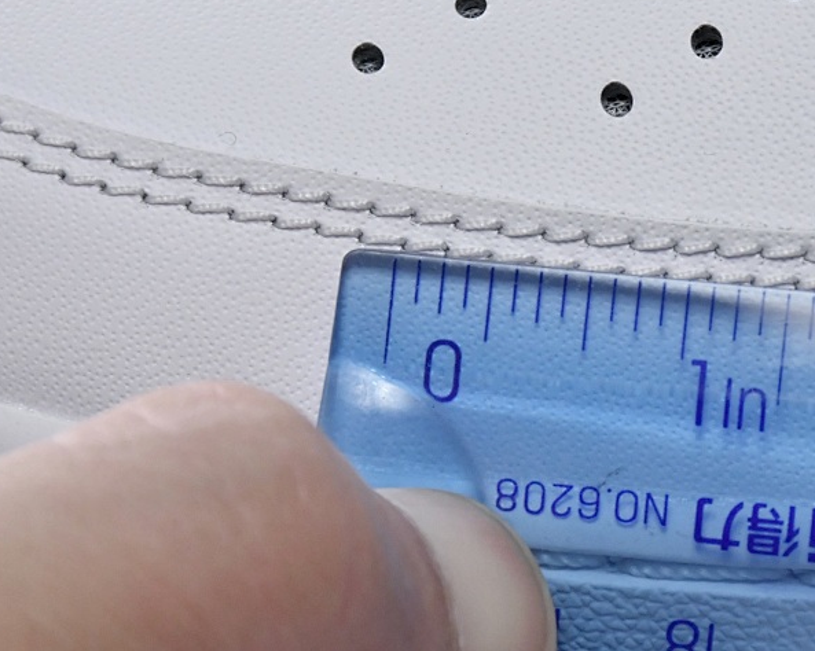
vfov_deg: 4.3
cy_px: 224
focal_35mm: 359
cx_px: 635
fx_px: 8657
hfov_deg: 5.4
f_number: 14
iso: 1600
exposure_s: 1/125
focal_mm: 140
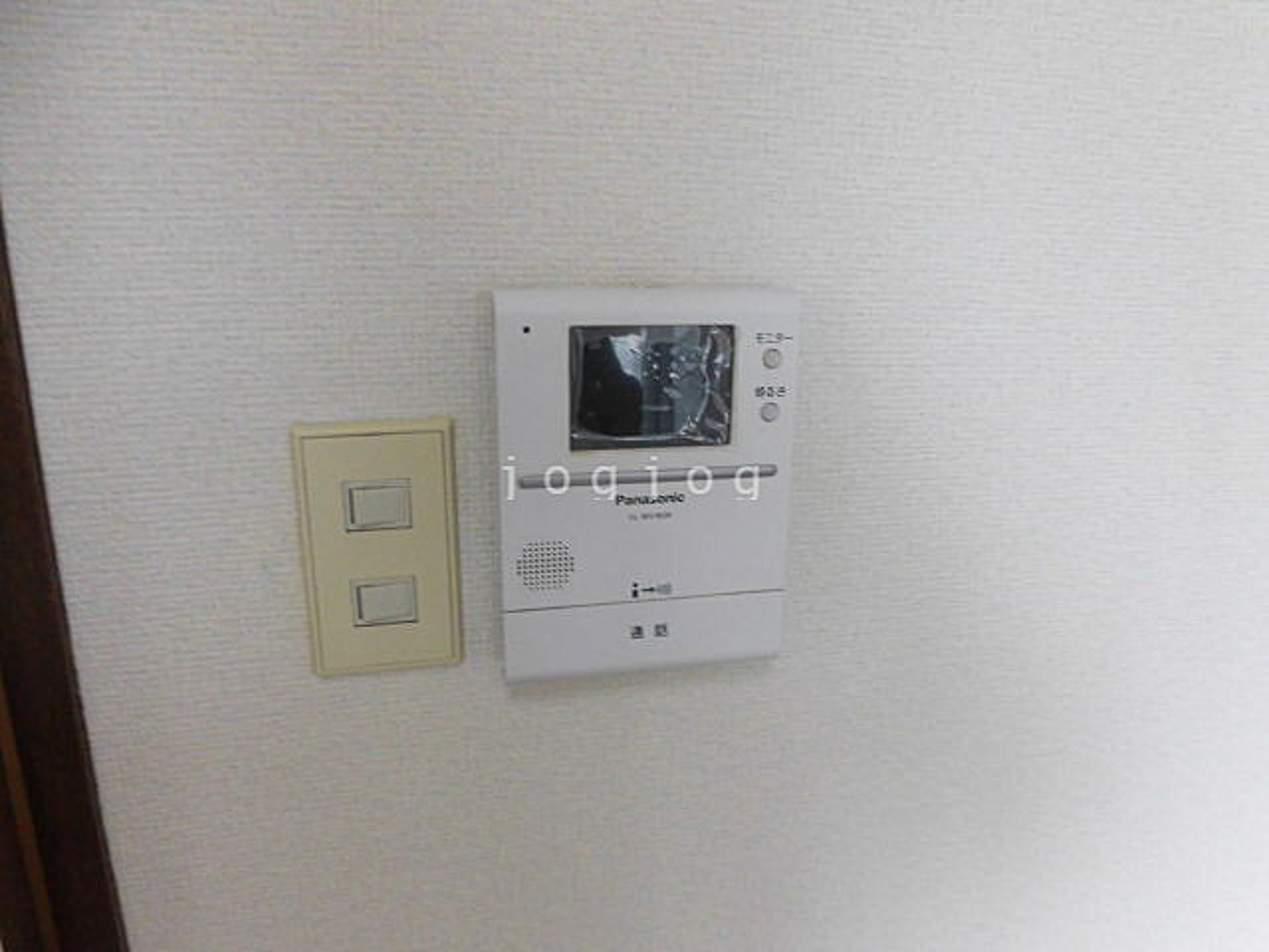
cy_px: 476
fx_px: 880
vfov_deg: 56.8
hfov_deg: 71.6
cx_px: 634
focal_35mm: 24
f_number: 3.1
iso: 200
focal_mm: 4.3
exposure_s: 1/60
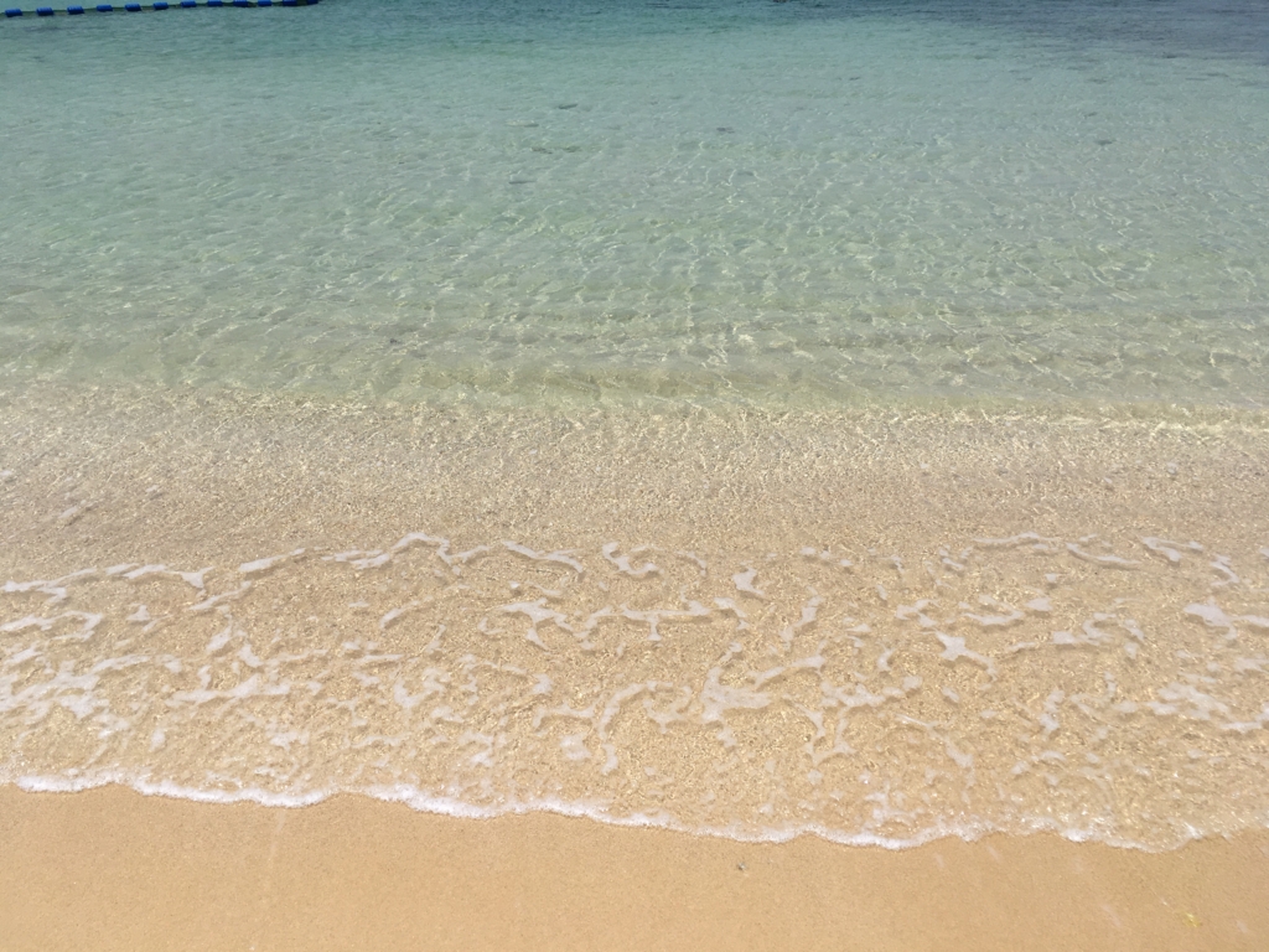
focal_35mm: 29
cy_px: 476
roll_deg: +1.0
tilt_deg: -26.1
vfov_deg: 48.2
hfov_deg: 61.7
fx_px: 1063
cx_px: 634
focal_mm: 4.15
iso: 25
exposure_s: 1/4274
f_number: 2.2
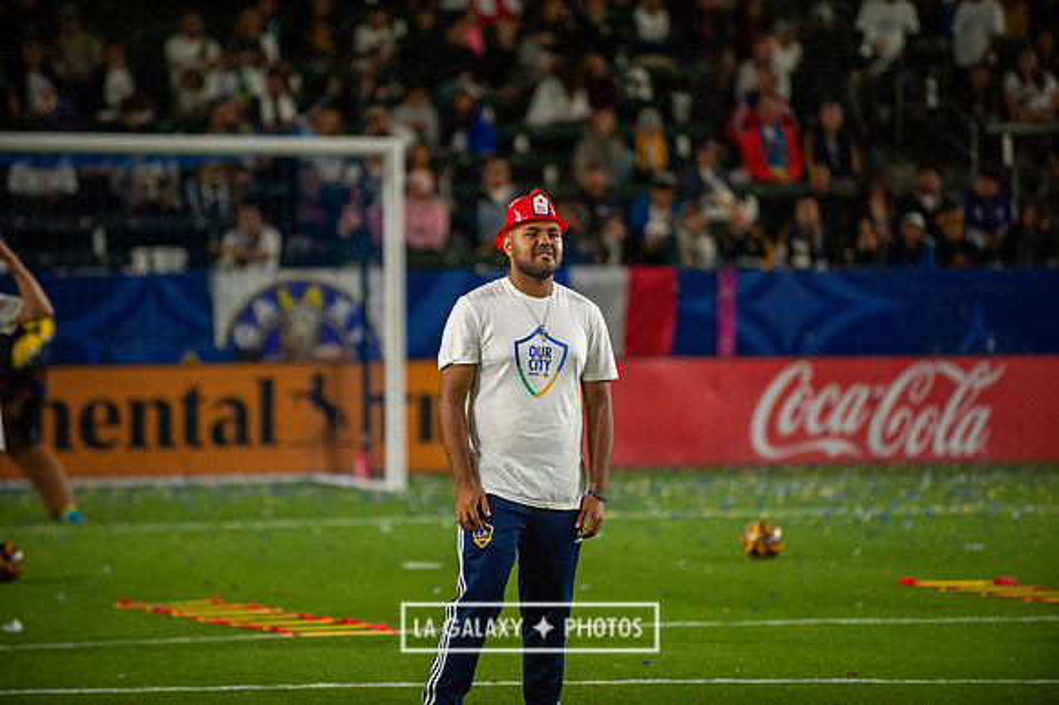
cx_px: 530
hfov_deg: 10.3
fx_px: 5880
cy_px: 352
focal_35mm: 200
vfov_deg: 6.9
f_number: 2.8
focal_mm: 200
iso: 3200
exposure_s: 1/2500
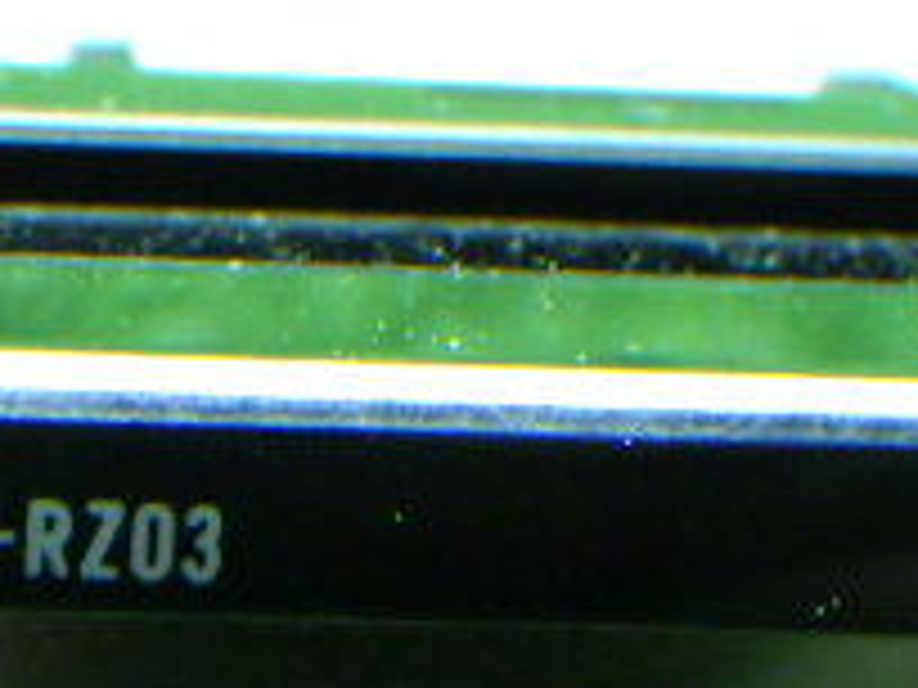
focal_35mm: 160
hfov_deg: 12.3
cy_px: 710
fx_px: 4243
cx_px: 144
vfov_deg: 9.2
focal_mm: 9.1
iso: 1600
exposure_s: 1/20
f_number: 4.4
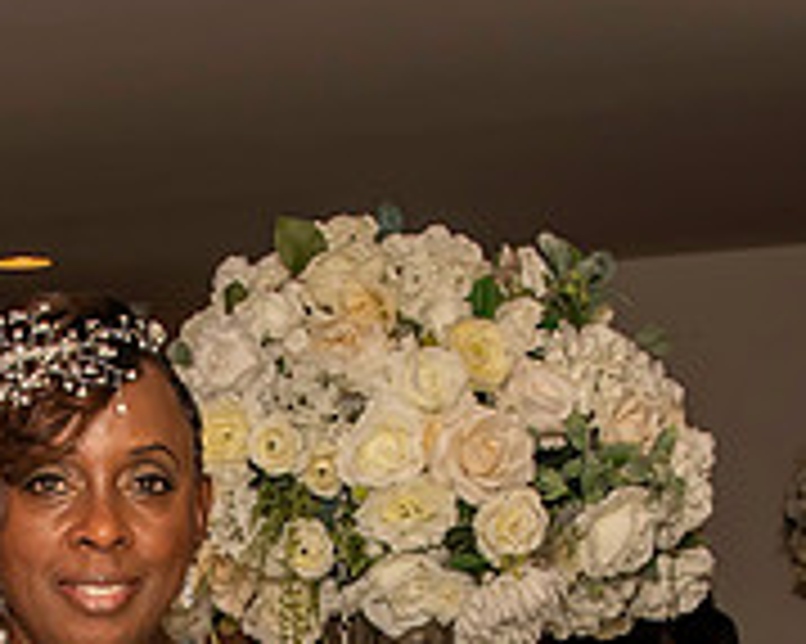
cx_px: 125
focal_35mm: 110
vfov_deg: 13.3
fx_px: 2623
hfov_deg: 17.3
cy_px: 925
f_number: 5.6
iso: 400
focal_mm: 19
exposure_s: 1/250
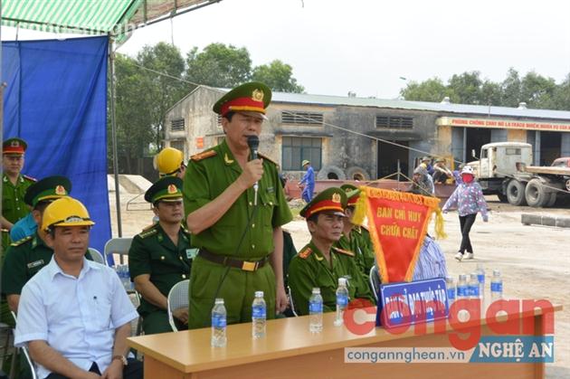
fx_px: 744
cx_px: 285
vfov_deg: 28.6
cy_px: 190
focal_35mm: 47
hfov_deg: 41.9
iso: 160
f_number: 4.5
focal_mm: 17.5
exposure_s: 1/640
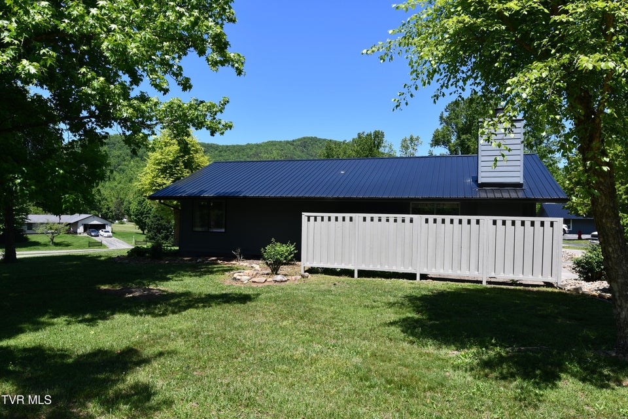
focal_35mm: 24
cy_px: 210
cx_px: 314
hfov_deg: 73.7
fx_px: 419
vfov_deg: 53.1
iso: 100
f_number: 8
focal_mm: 16
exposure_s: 1/250
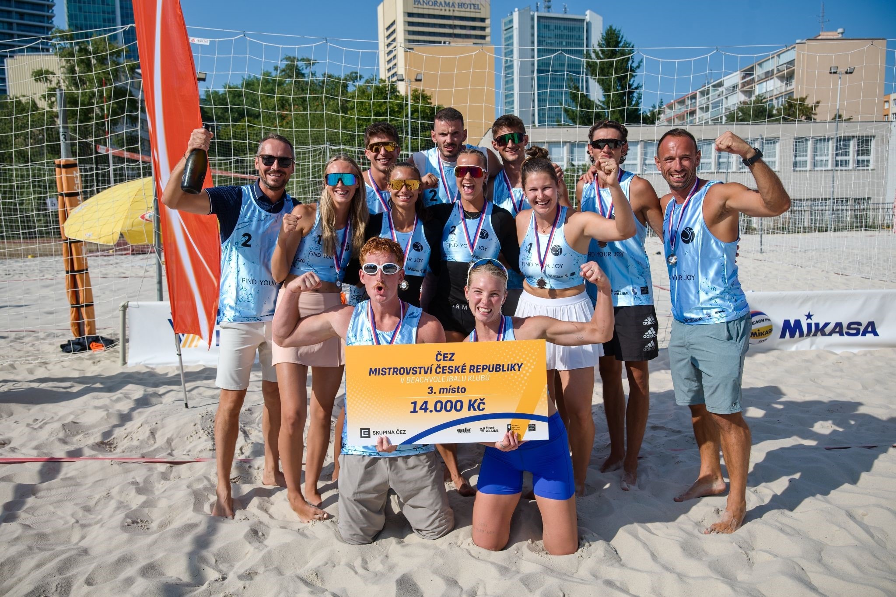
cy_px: 298
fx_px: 734
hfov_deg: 62.8
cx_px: 448
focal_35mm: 30
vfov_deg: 44.3
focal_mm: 29.5
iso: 100
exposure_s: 1/1250
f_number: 5
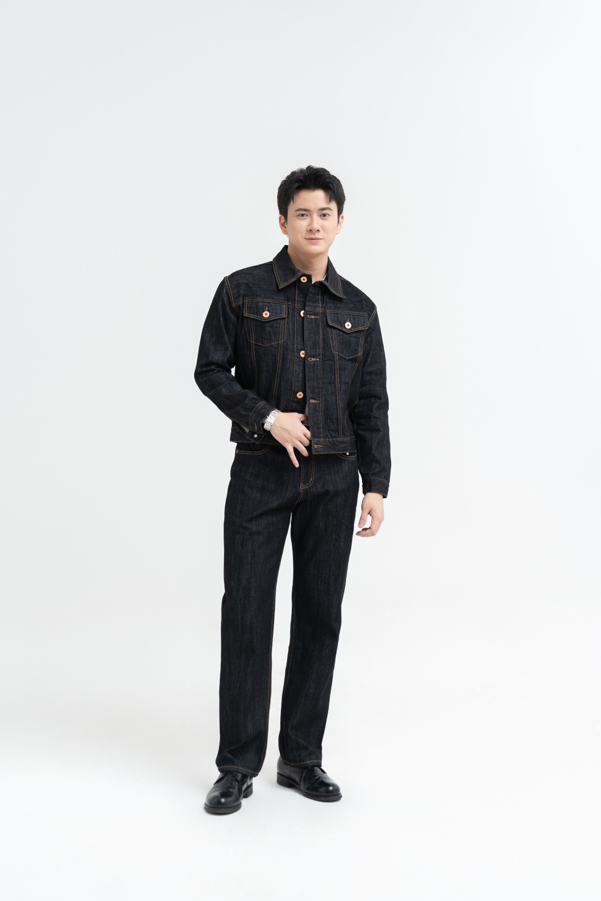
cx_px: 300
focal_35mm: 62
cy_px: 450
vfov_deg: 32.4
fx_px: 1552
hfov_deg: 21.9
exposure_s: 1/160
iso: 200
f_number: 4.5
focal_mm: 62
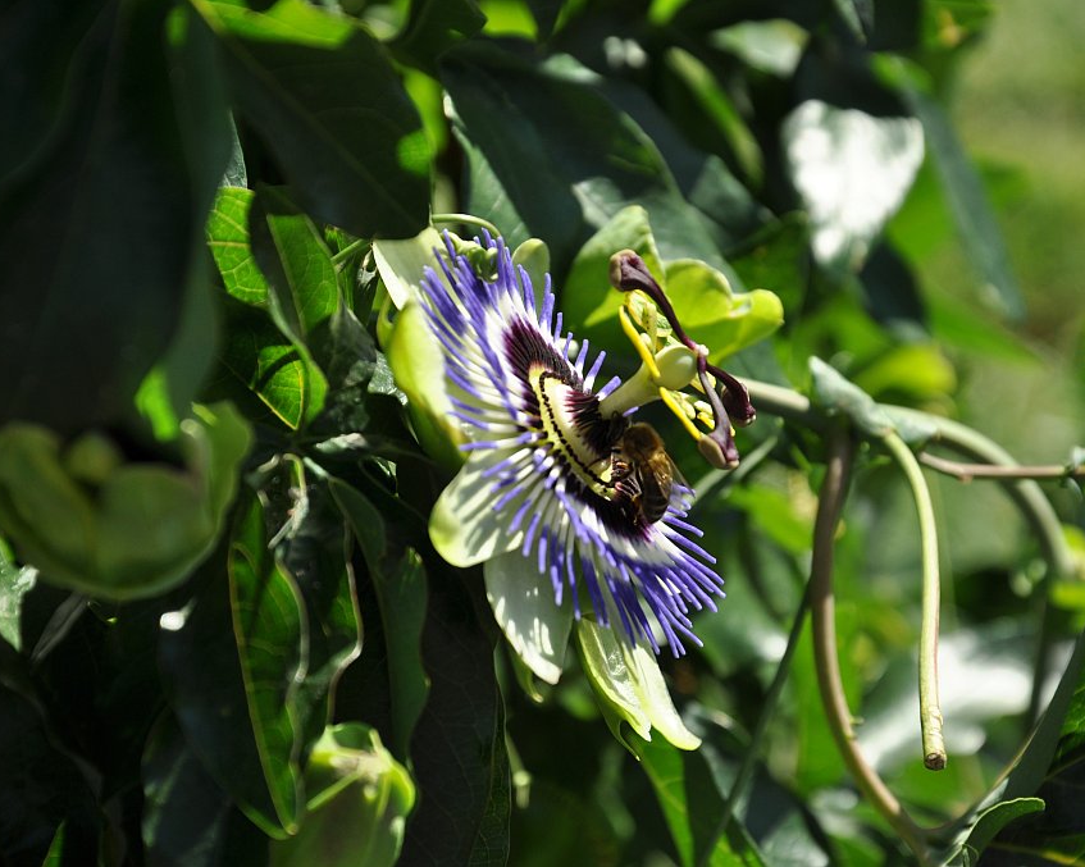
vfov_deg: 8.7
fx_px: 5732
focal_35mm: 179
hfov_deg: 10.8
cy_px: 433
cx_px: 562
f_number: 8
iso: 200
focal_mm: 105
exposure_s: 1/320
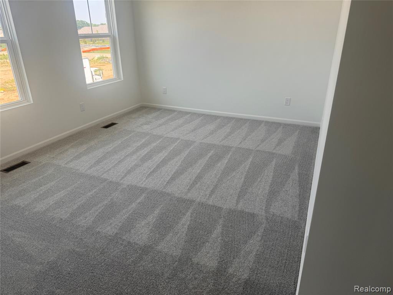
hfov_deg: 71.6
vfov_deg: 56.8
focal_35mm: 24
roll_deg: +1.4
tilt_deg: -23.2
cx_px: 196
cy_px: 148
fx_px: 272
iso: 64
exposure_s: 1/268
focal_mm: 6.76
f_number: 1.78
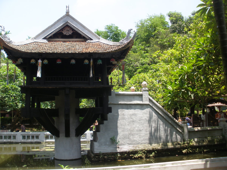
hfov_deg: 51.4
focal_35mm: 36
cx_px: 114
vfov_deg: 39.7
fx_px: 236
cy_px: 85
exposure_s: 1/250
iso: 64
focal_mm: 6.3
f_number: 3.5
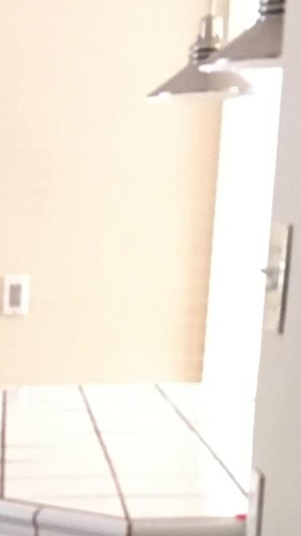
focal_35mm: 110
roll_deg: +0.9
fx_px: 1562
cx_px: -351
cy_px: 669
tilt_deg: -15.1
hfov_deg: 10.0
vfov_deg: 18.3
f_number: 2.2
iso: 200
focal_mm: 4.15
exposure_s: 1/15
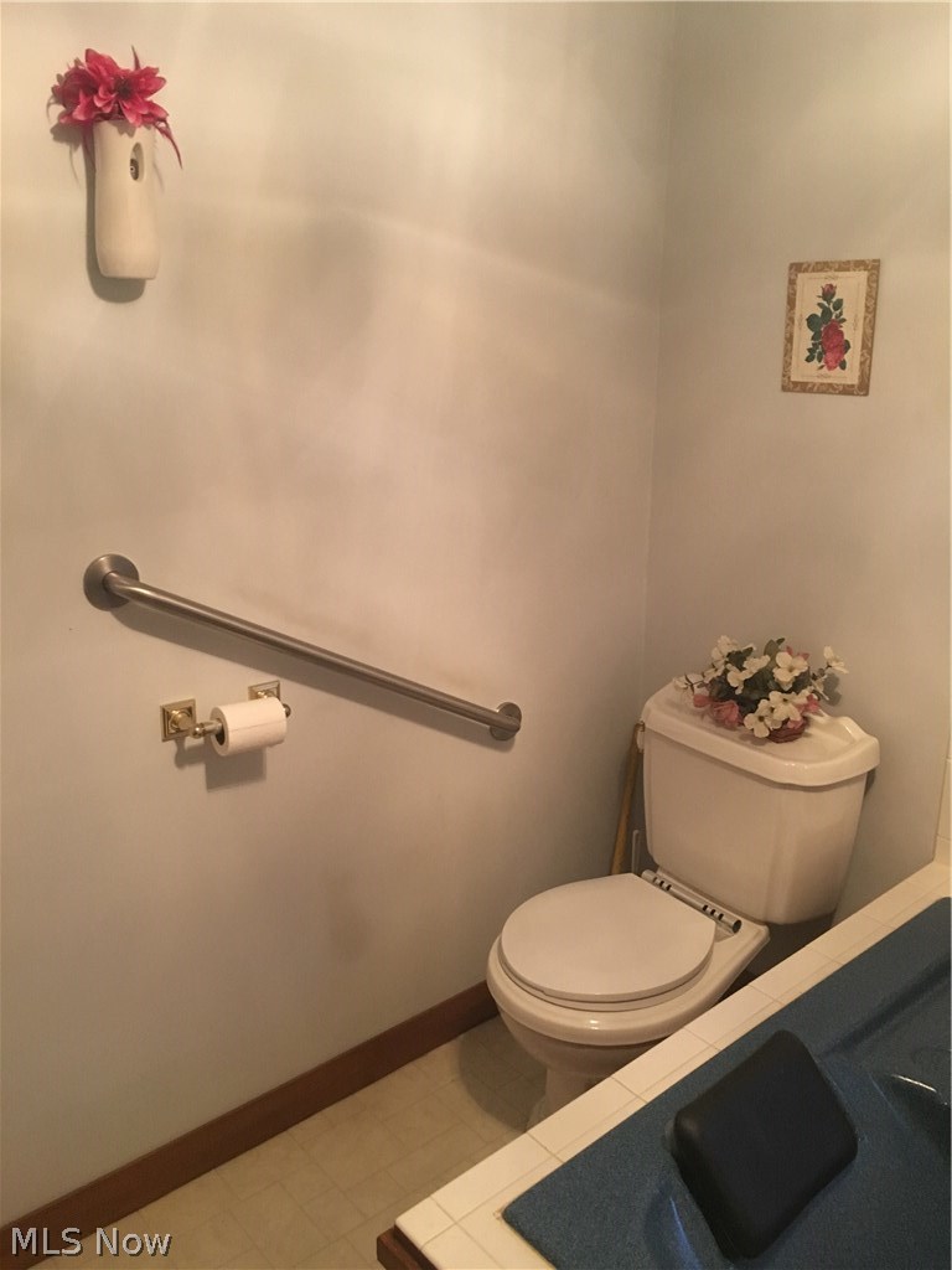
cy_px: 635
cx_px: 476
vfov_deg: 61.7
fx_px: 1063
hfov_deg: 48.2
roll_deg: +0.8
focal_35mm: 29
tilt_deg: -17.5
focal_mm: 4.15
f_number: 2.2
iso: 400
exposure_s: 1/15
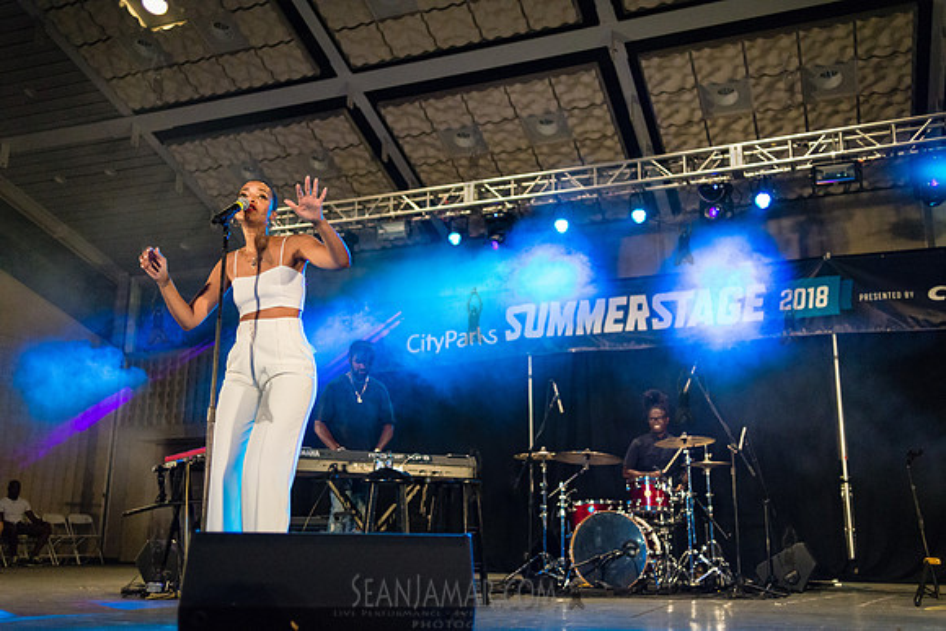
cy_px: 316
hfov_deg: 54.4
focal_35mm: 35
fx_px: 920
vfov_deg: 37.9
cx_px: 473
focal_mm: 35
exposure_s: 1/800
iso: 3200
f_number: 2
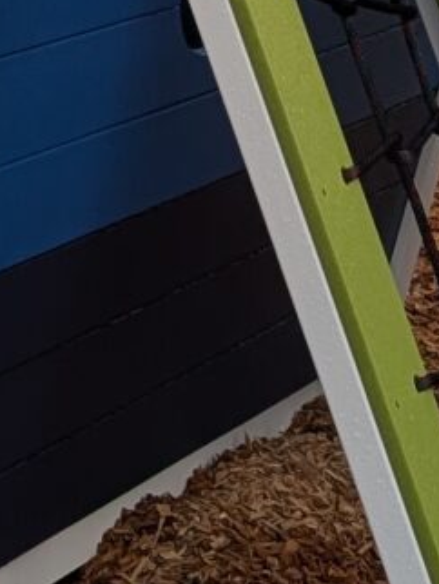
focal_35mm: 191
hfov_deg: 7.6
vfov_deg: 9.9
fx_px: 3225
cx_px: -270
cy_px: -374
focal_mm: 6.9
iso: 22
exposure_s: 1/659
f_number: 1.68
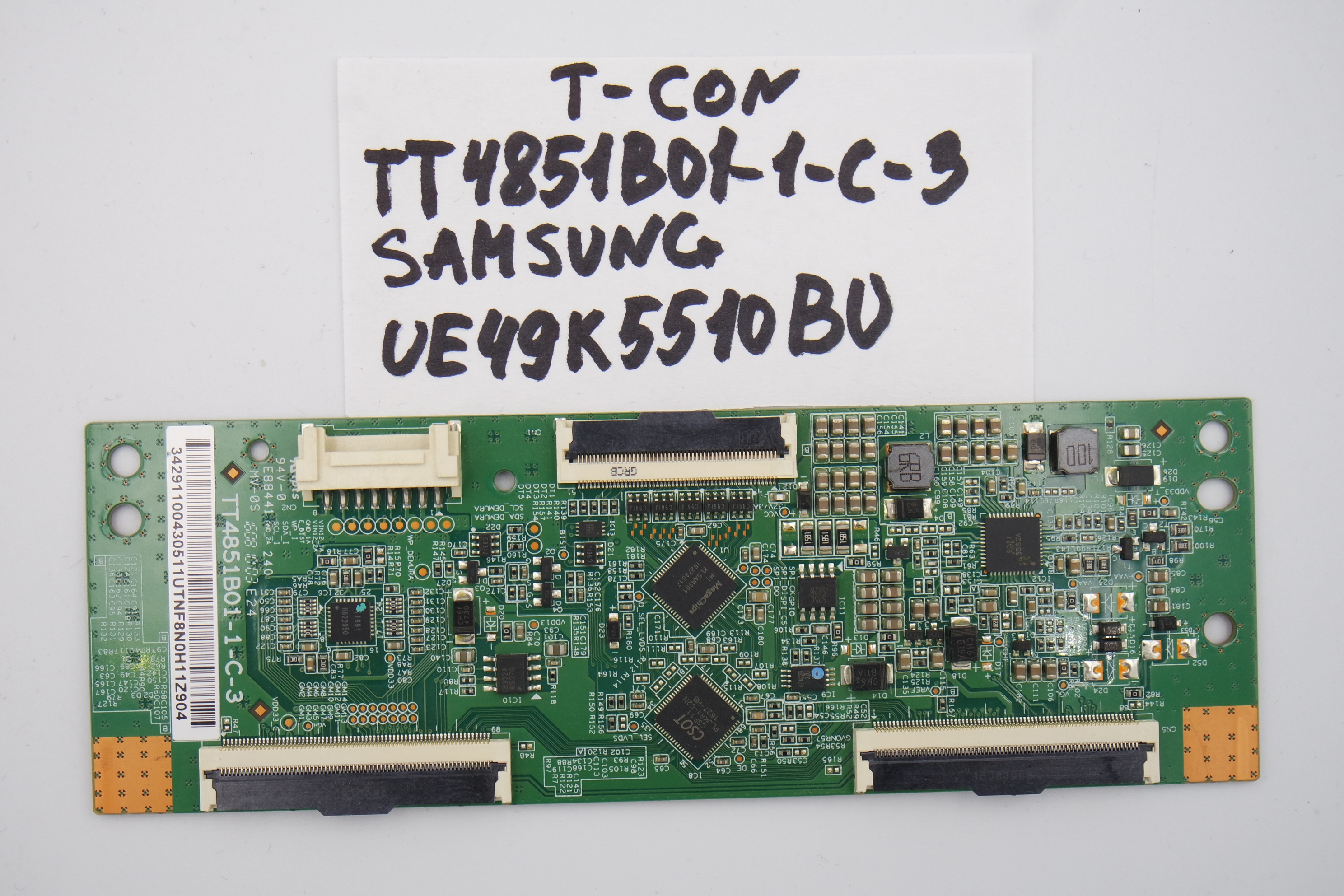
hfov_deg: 43.6
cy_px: 448
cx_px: 672
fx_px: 1680
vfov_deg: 29.9
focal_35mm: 45
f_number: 5
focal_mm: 17
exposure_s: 1/100
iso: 160
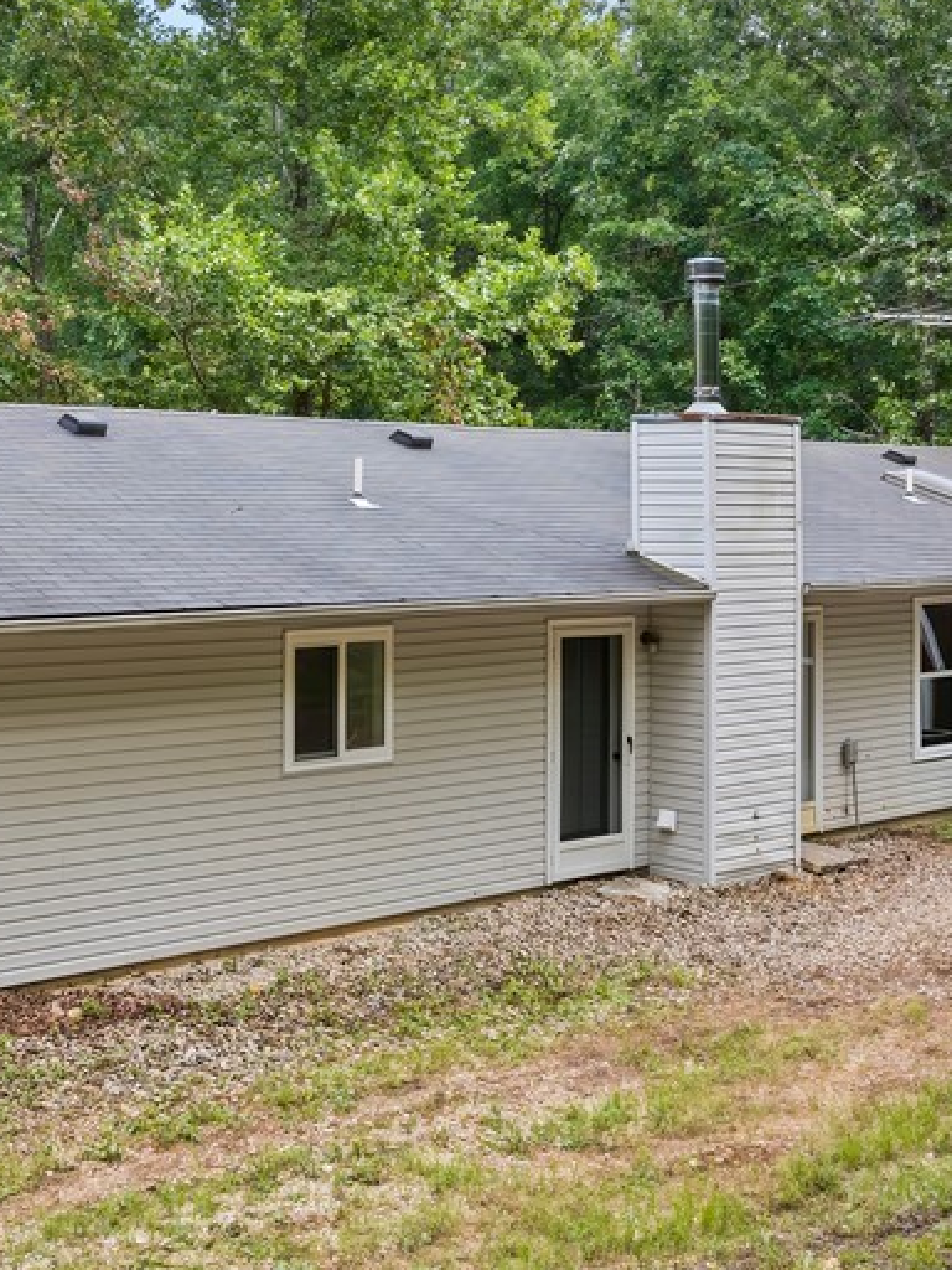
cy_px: 556
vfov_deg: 39.6
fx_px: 1760
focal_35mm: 48
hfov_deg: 30.2
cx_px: 362
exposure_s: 1/800
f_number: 2.8
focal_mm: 12.29
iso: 370
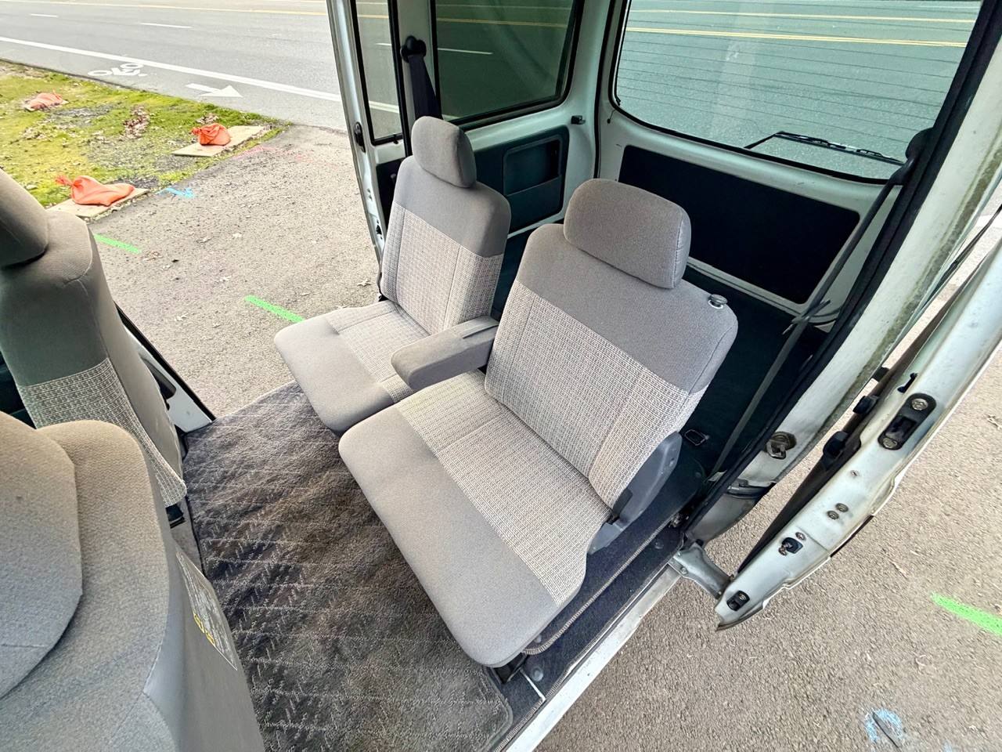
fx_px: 405
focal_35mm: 14
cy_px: 376
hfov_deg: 102.1
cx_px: 501
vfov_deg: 85.7
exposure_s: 1/60
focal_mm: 2.22
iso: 400
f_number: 2.2
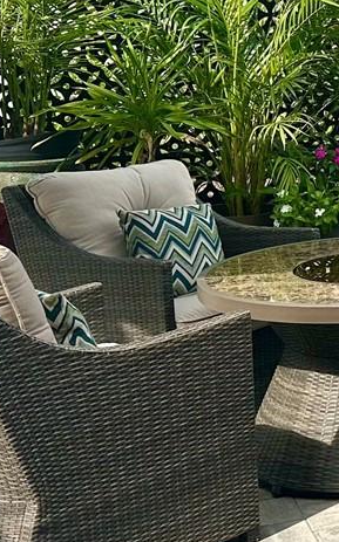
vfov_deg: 23.2
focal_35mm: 88
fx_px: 1302
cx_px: 677
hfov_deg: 12.9
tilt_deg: -3.9
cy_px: 95
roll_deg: +1.2
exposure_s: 1/1453
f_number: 1.78
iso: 80
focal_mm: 6.86
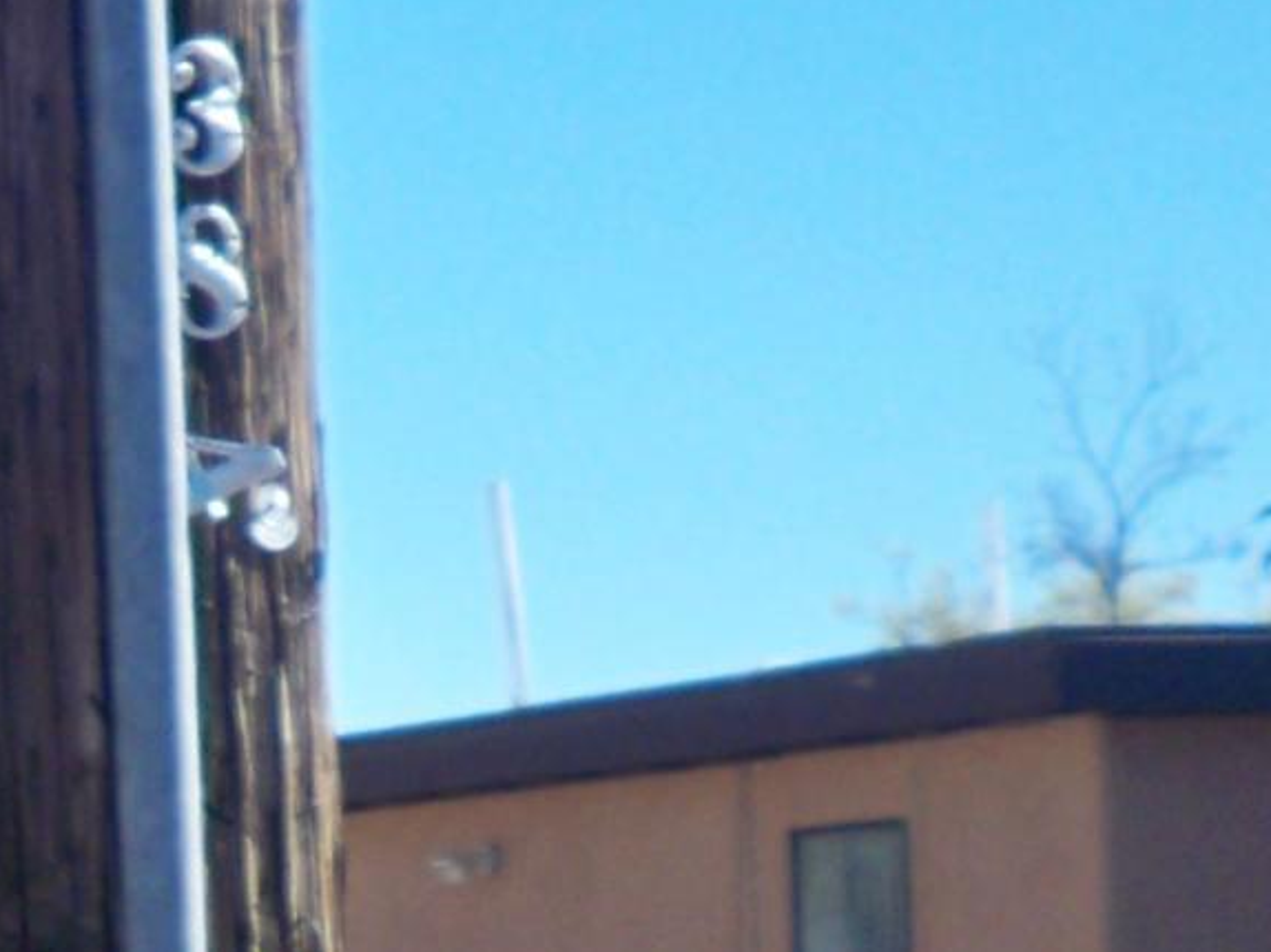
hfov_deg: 9.5
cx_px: -1873
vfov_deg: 8.1
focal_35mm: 183
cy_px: 852
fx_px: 6716
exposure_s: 1/640
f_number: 3.1
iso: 64
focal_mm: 6.3
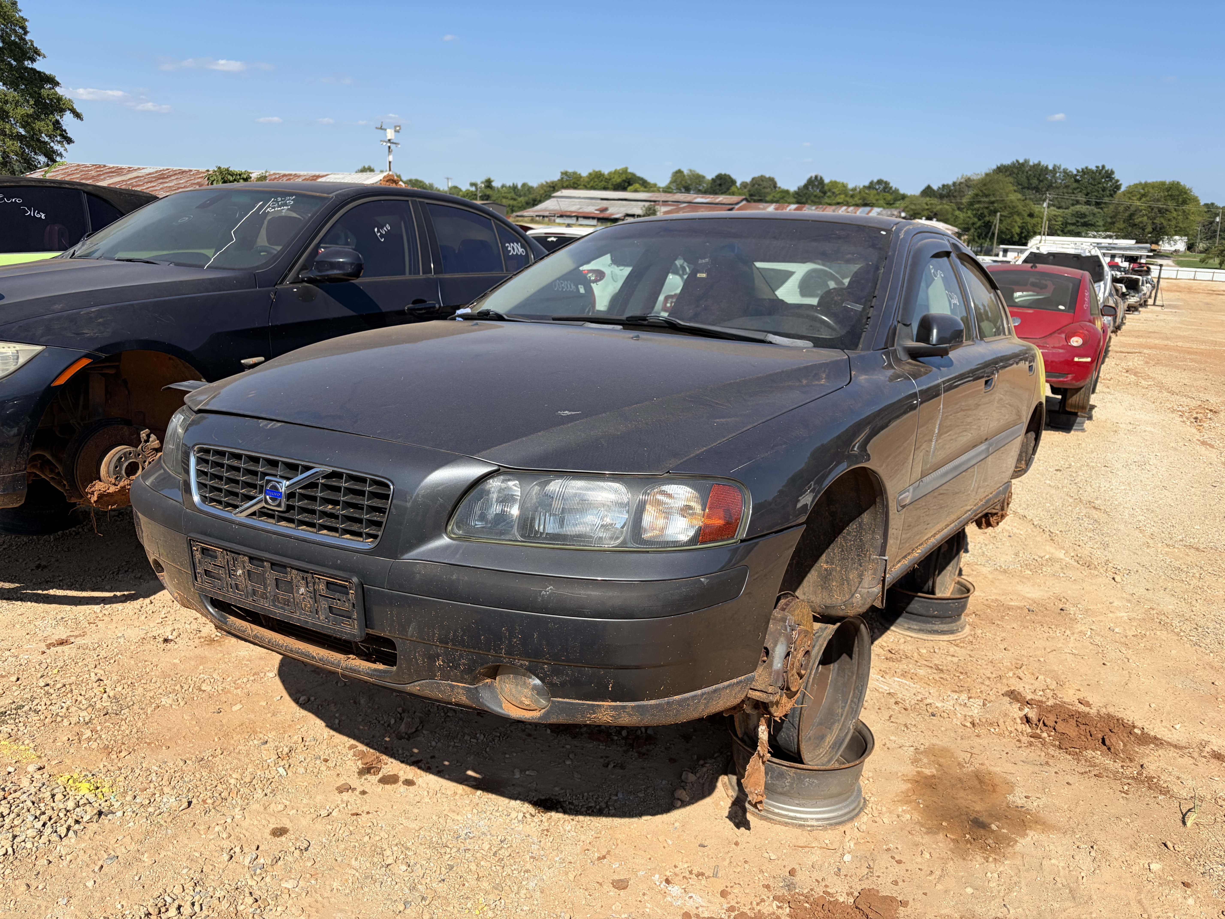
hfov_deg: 67.3
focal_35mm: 26
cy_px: 460
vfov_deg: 53.1
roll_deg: -2.7
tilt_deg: -12.4
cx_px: 612
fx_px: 920
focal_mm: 5.96
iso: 50
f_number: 1.6
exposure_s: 1/3279
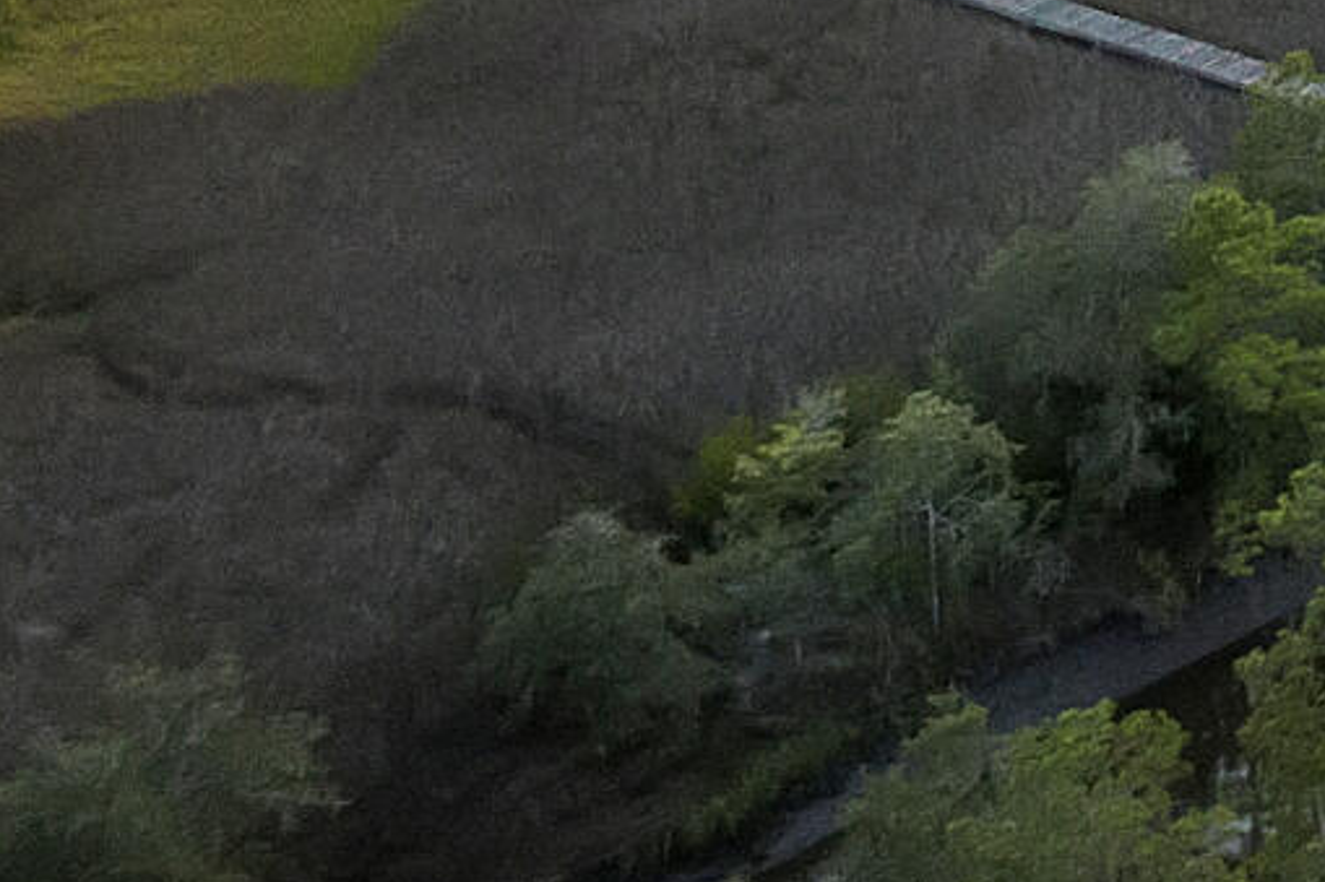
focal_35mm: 165
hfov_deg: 11.2
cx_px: 2754
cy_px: -1605
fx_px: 6071
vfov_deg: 7.5
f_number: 3.2
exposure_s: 1/30
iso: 100
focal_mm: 10.26
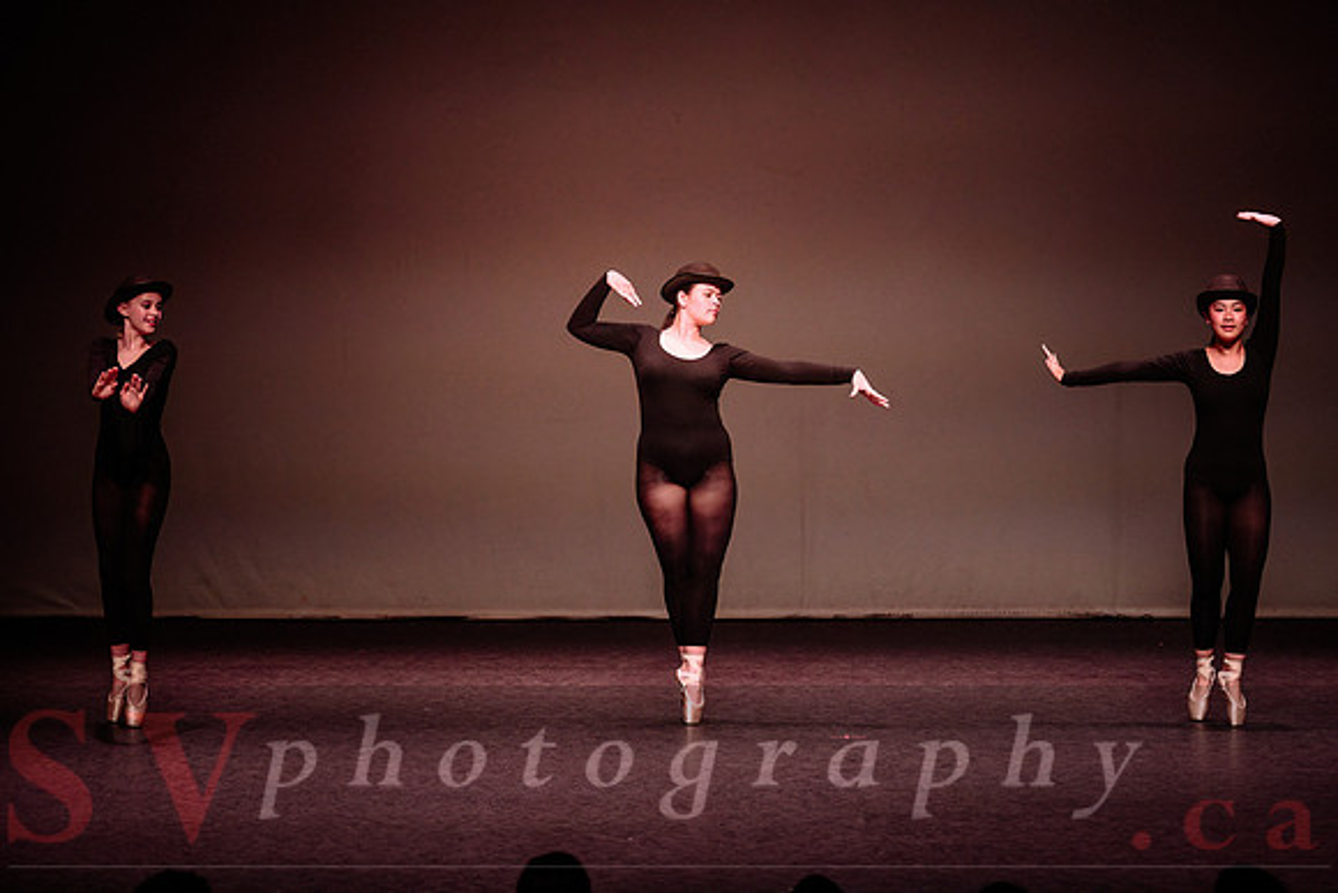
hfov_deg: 15.4
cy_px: 418
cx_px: 729
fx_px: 4951
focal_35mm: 133
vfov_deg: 10.3
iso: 1600
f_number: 2.8
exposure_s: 1/320
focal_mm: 120
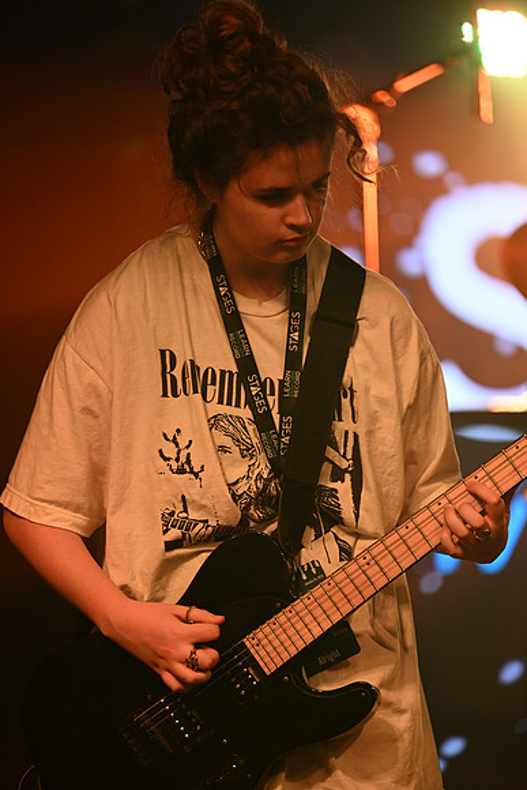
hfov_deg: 6.9
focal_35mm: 200
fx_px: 4389
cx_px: 264
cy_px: 395
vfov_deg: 10.3
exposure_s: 1/400
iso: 1600
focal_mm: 200
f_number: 2.8
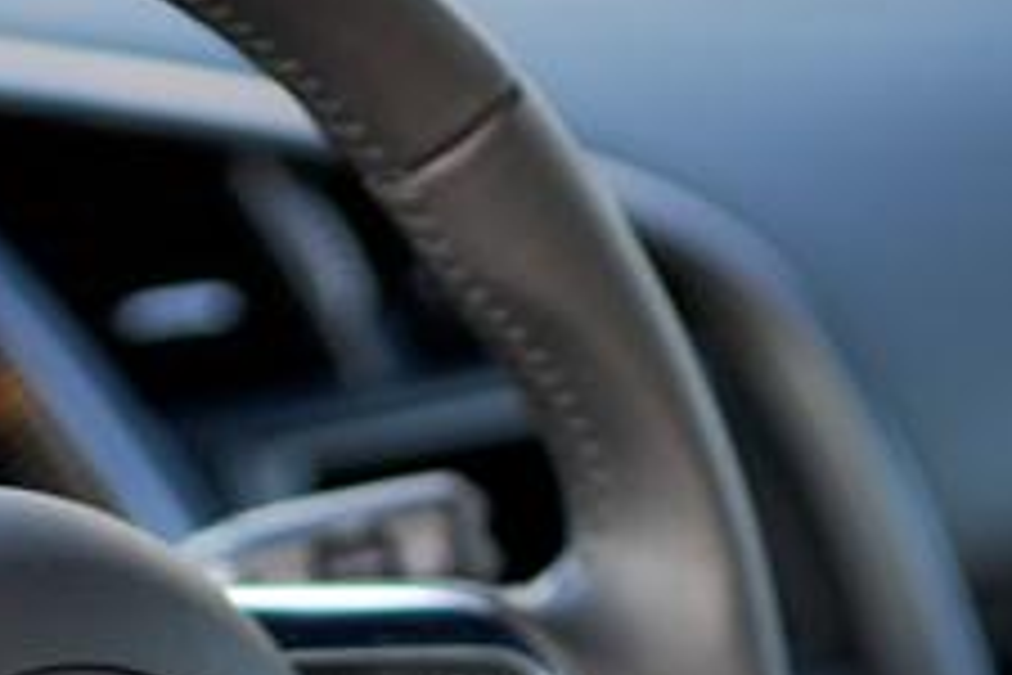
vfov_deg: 9.6
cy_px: 902
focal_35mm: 140
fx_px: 3935
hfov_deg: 14.6
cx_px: 391
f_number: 1.4
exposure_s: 1/100
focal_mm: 35
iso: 100
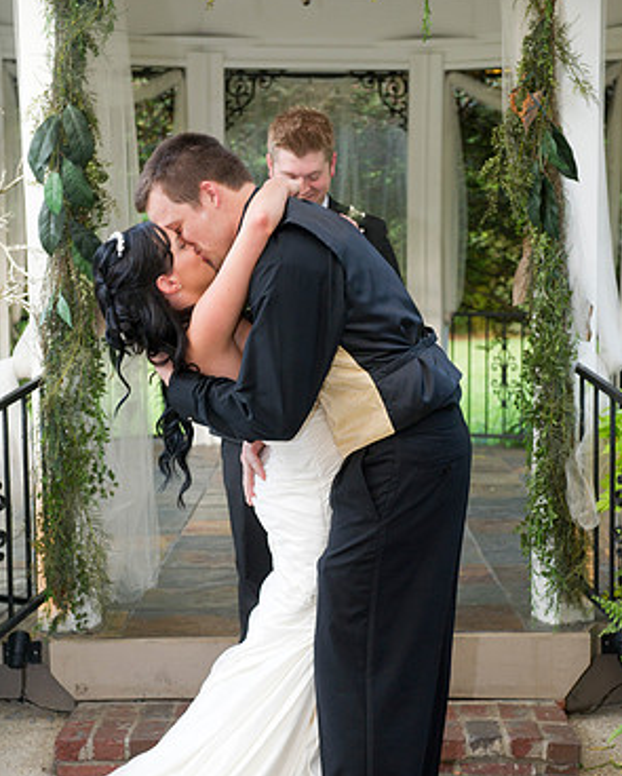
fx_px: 1632
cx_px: 311
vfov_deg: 26.7
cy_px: 445
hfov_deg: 21.6
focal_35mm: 71
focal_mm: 62
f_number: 5
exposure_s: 1/125
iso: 800
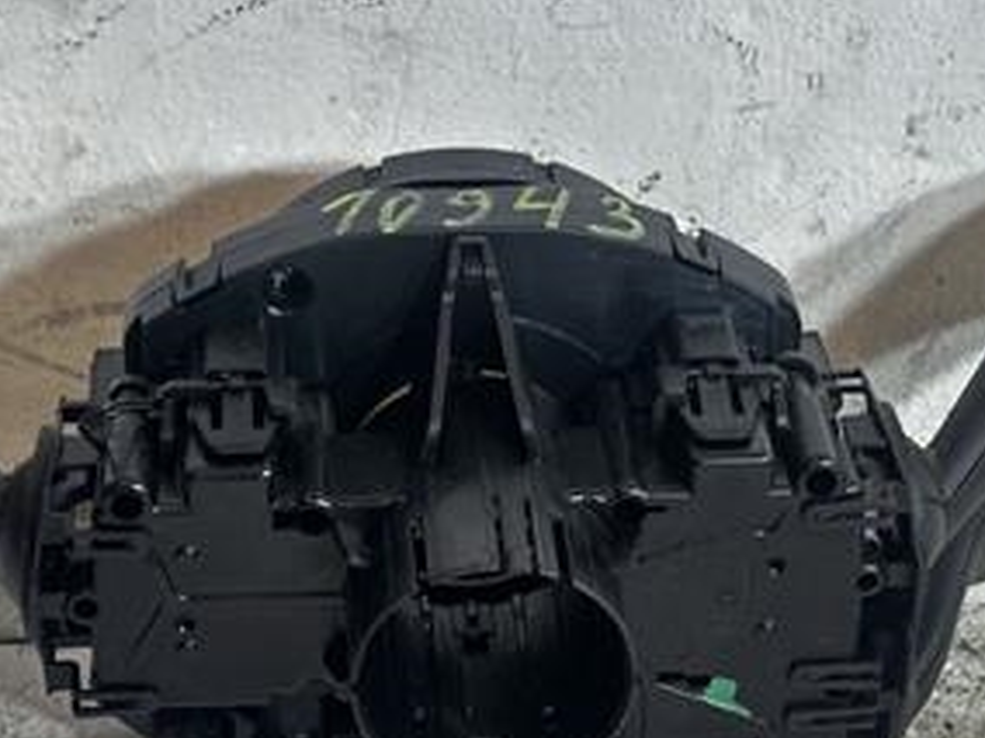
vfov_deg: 13.7
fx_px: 3073
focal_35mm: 108
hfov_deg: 18.2
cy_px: 430
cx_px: 541
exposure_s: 1/50
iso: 80
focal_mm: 6.86
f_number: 1.78
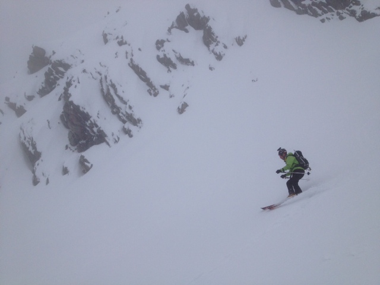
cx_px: 190
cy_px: 142
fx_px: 384
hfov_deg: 52.6
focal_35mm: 35
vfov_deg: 40.7
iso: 50
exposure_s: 1/13889
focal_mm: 4.28
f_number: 2.4
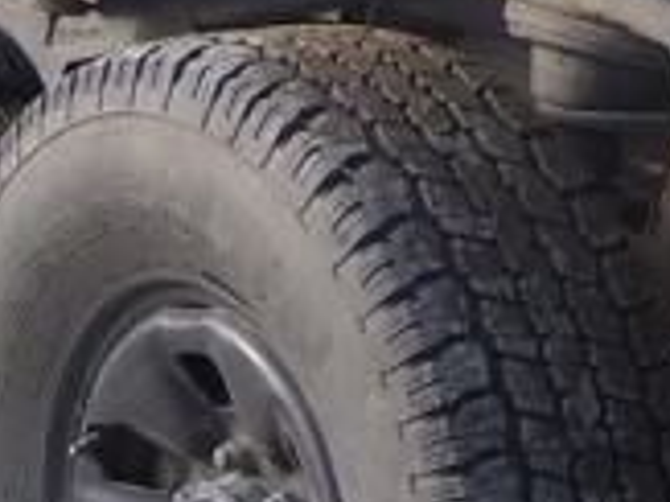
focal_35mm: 233
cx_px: 432
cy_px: -325
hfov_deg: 8.5
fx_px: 4506
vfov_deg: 6.3
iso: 80
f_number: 2.7
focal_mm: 6
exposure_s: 1/500
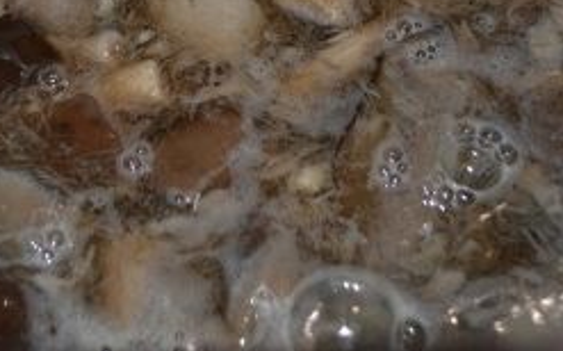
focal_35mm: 92
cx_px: 171
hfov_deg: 22.4
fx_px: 1411
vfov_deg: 13.5
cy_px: -156
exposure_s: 1/60
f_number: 3.8
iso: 400
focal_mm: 22
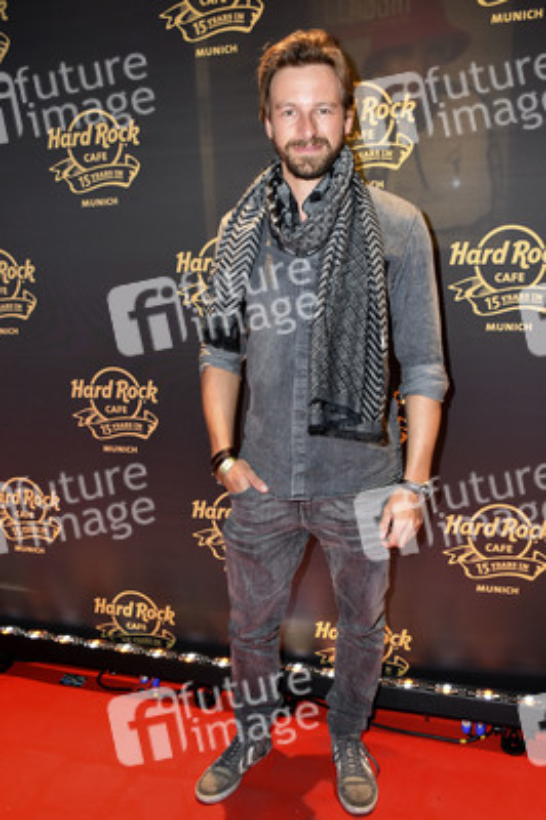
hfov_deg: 43.5
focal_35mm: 30
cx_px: 273
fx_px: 684
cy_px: 410
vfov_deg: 62.0
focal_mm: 20
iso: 1000
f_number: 4.5
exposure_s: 1/160
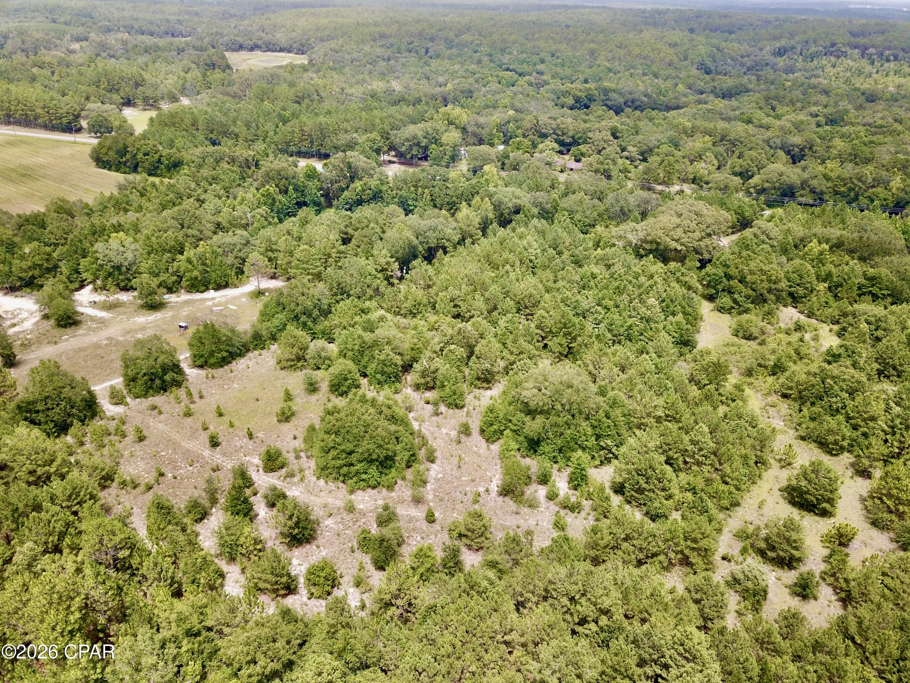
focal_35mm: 26
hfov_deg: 67.3
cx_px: 455
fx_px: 683
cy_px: 342
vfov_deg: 53.1
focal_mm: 4.73
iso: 100
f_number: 2.2
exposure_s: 1/424
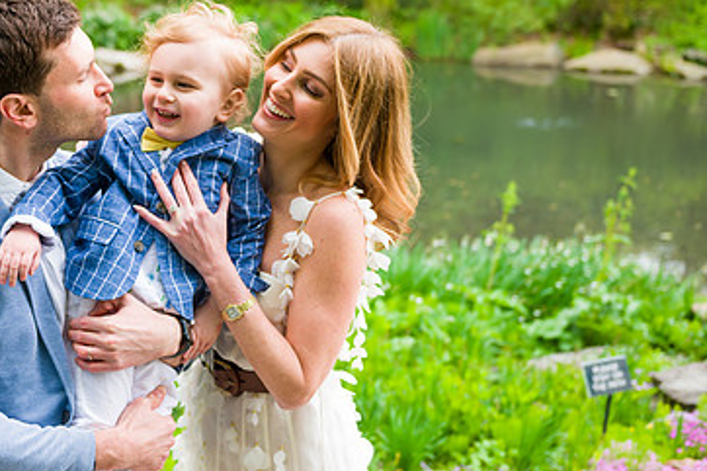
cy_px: 221
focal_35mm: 56
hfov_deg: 35.0
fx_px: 1099
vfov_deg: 24.2
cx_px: 187
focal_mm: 35
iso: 200
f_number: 3.5
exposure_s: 1/250
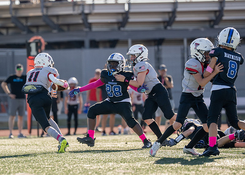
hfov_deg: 6.6
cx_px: 73
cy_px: 77
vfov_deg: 4.7
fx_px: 2138
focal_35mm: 307
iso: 160
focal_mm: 200
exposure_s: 1/2500
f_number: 2.8
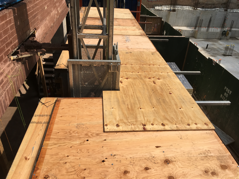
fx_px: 200
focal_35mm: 29
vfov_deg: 48.2
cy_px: 90
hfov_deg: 61.7
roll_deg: -3.9
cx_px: 120
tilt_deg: -29.8
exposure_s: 1/1479
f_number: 2.2
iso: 25
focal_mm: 4.15
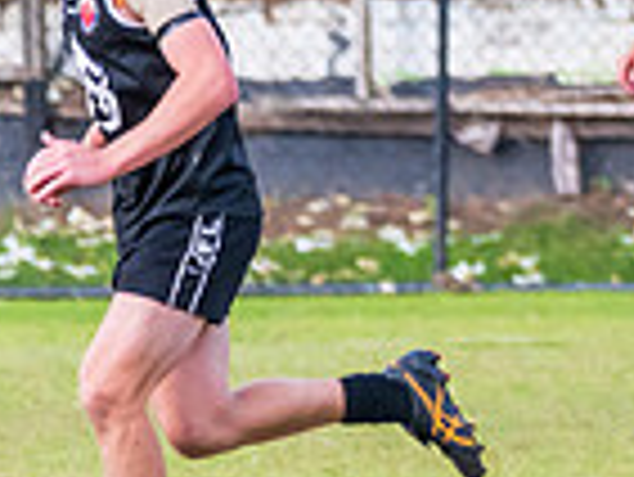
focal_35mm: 2327
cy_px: 152
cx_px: 1792
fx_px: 42656
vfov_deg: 0.6
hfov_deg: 0.9
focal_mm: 380
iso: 800
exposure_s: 1/1250
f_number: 6
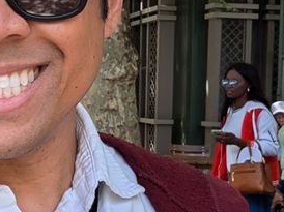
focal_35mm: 92
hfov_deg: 20.9
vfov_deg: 16.0
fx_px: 754
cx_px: 35
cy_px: 148
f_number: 2.2
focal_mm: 2.74
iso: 42
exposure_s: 1/292
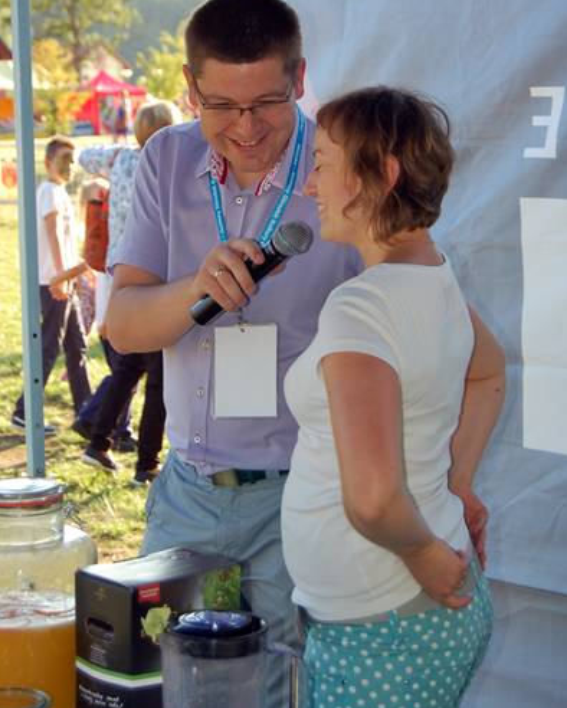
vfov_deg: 26.4
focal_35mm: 72
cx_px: 286
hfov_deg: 21.3
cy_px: 305
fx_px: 1509
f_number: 5.3
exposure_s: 1/200
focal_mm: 42
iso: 400
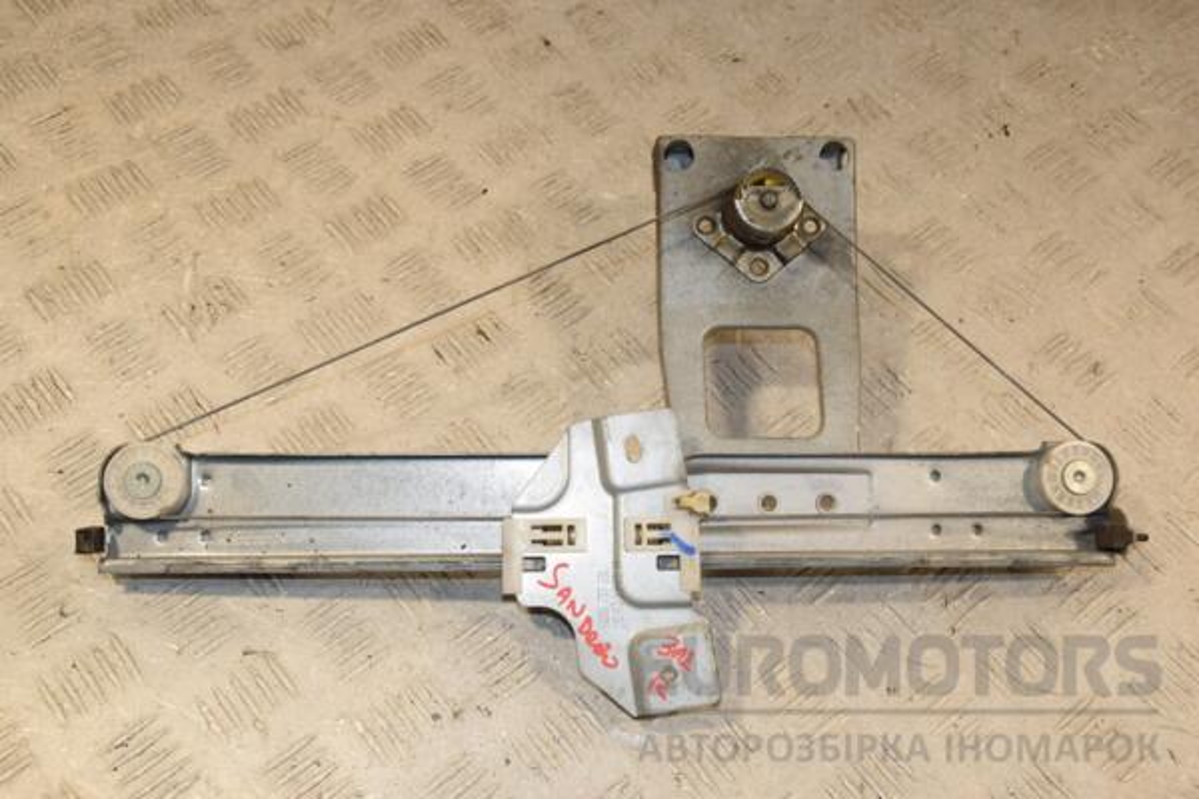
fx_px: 1499
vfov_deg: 29.9
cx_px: 600
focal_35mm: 45
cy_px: 400
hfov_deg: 43.6
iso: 800
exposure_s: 1/200
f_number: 10
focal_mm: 30
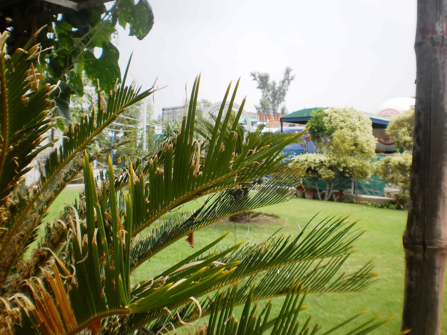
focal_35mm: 37
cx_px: 219
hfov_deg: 50.1
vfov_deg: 38.7
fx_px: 478
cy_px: 172
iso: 100
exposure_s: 1/500
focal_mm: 6.3
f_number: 4.6
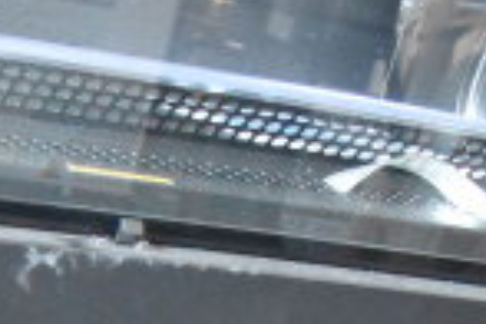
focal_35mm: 112
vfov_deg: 11.1
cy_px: 653
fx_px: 1512
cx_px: -179
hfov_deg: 17.0
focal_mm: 18
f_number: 3.5
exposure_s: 1/30
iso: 10000
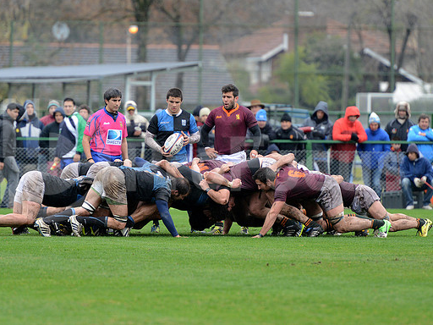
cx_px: 194
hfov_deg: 6.7
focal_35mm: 294
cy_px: 162
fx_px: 3678
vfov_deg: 5.1
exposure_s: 1/500
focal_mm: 270
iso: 1250
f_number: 4
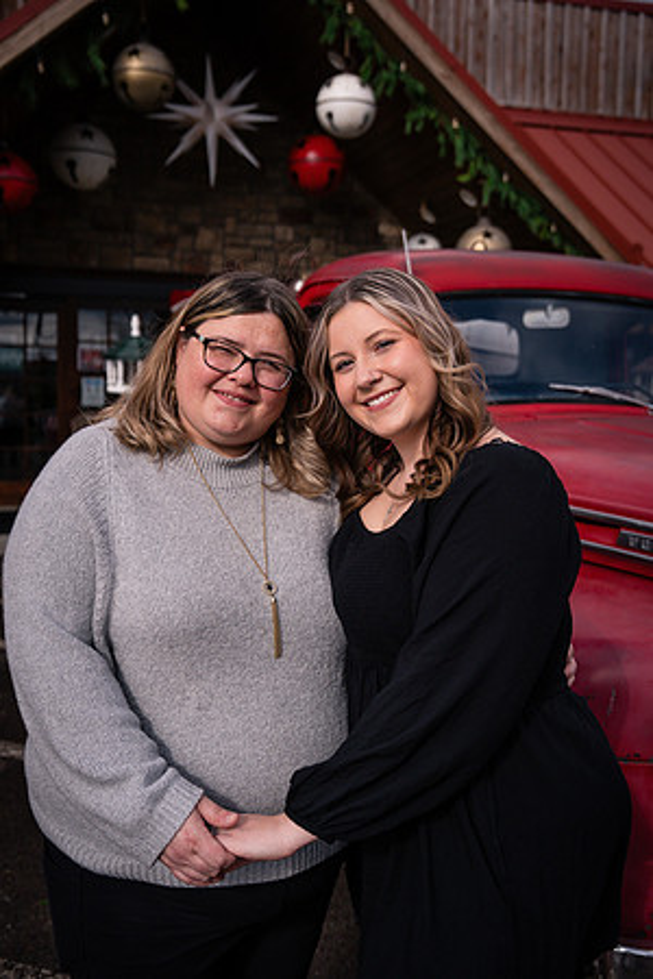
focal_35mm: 38
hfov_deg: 35.1
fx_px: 1034
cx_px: 326
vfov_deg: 50.7
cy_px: 490
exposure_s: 1/5000
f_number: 4
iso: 320
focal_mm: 38
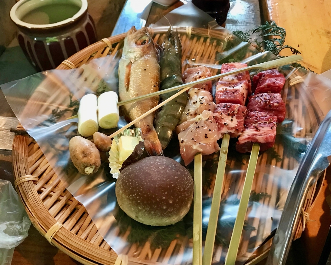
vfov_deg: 48.5
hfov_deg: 58.7
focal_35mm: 30
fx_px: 294
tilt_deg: -50.2
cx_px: 176
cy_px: 131
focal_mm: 3.99
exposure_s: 1/9
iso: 100
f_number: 1.8
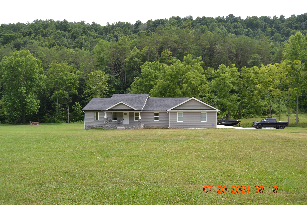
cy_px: 102
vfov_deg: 47.9
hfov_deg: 67.4
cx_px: 154
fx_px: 230
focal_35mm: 27
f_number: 5.6
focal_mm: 18
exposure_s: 1/250
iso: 110
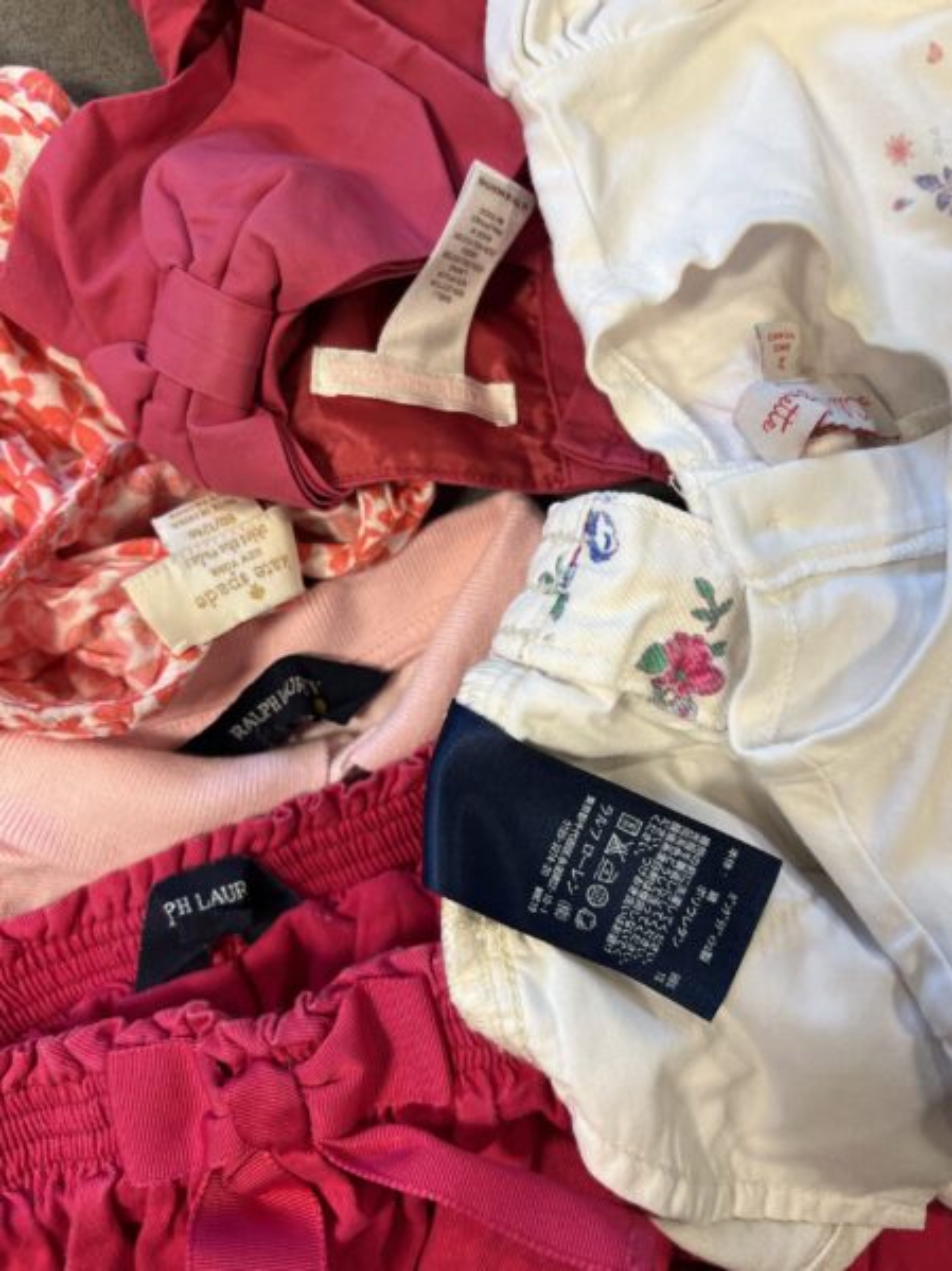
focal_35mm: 26
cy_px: 636
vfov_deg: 67.3
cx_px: 476
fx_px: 954
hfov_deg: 53.0
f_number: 1.5
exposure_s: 1/120
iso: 125
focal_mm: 5.7
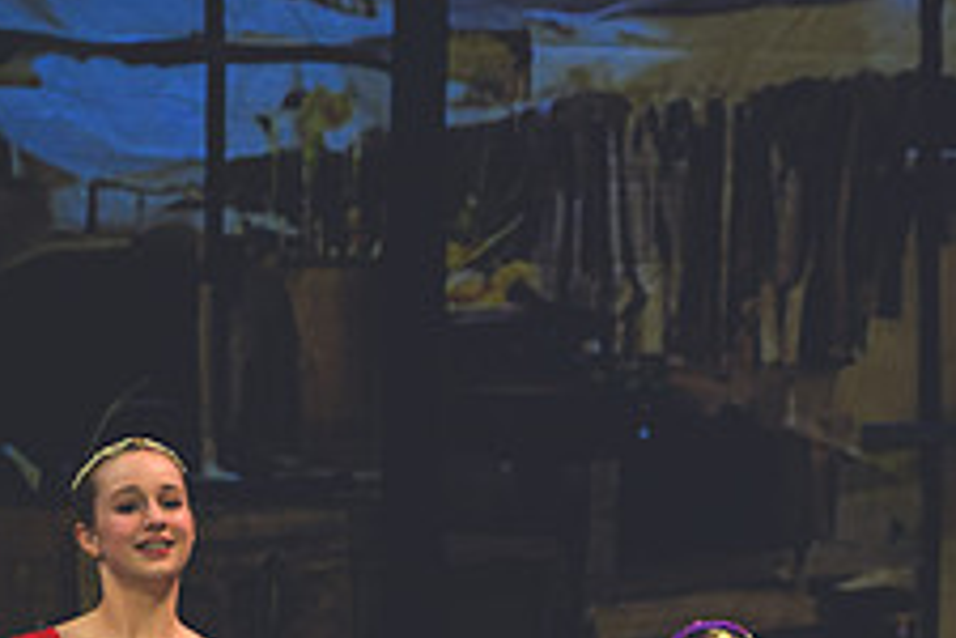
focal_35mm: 774
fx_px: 20552
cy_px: 715
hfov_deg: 2.7
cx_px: 1143
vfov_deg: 1.8
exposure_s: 1/500
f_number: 2.8
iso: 900
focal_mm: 200
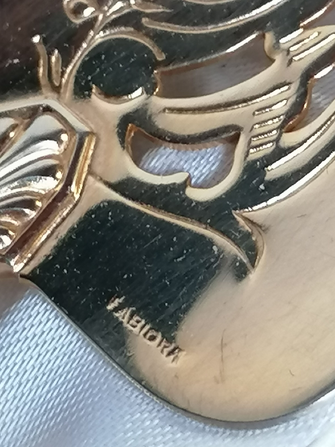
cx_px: 168
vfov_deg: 12.3
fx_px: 2077
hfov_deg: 9.2
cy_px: 224
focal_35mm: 161
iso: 200
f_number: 1.8
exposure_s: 1/30
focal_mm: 4.75
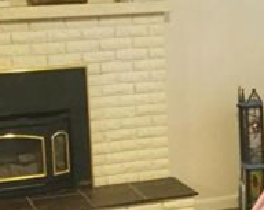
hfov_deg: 19.0
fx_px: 788
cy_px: 119
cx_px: 157
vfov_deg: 15.2
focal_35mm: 101
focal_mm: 3.3
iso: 400
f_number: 2.4
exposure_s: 1/15
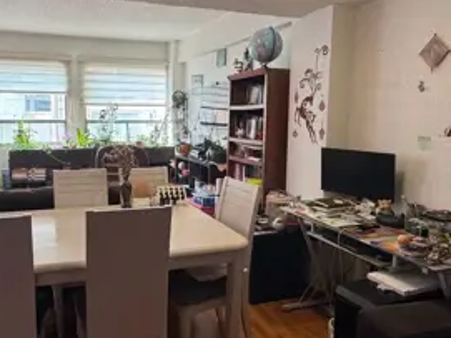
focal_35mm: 31
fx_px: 404
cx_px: 185
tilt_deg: -6.8
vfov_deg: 45.4
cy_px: 163
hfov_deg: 58.0
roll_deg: -0.9
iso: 160
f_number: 2.2
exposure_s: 1/120
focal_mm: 2.22
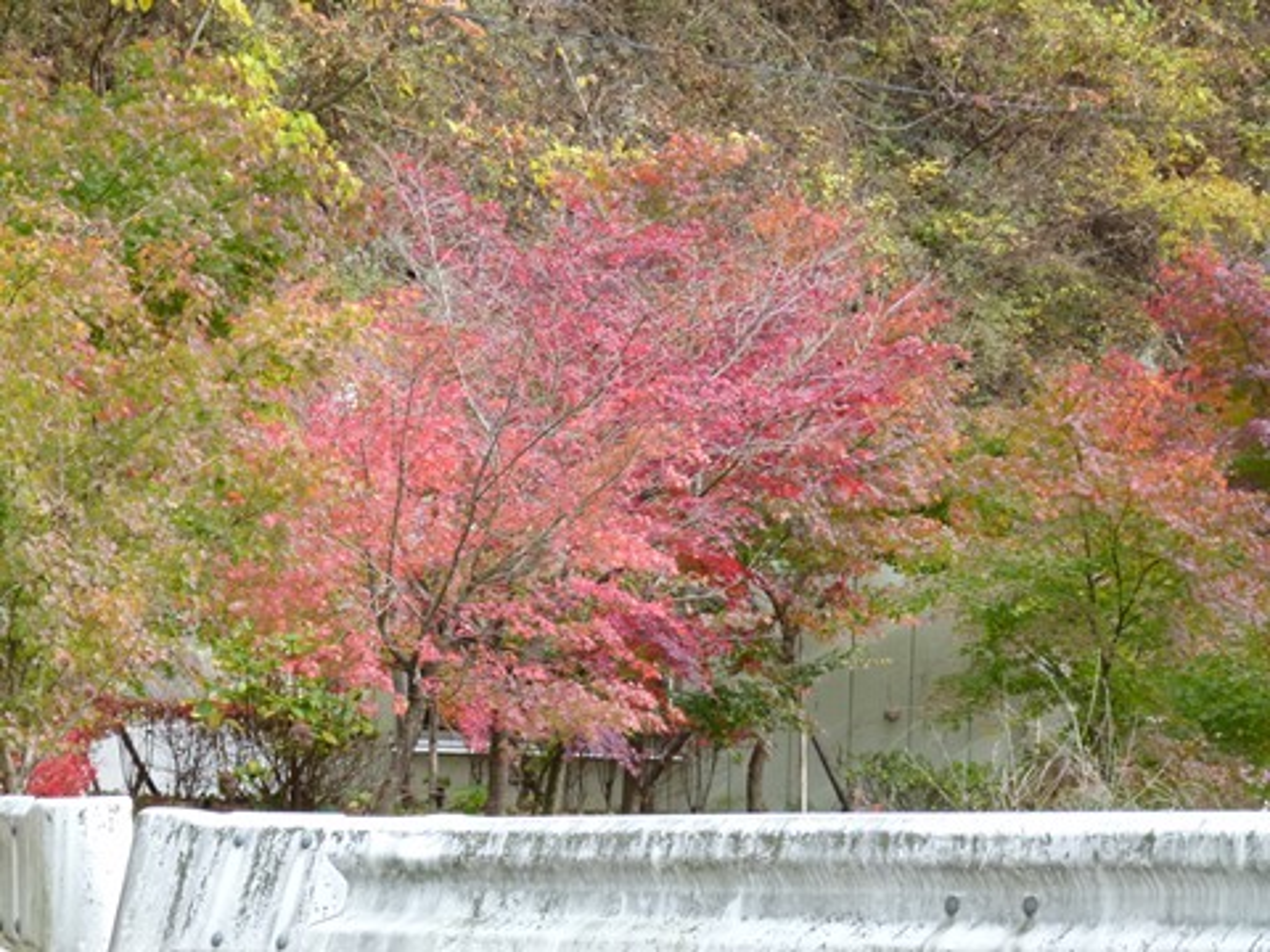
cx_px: 635
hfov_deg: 10.1
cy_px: 476
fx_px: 7154
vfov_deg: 7.6
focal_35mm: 195
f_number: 4
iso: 100
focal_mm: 35.2
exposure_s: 1/100
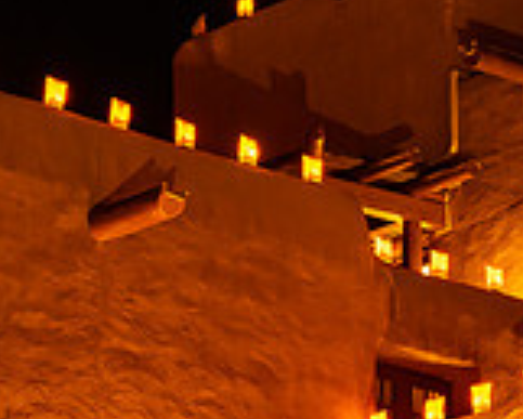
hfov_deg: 8.8
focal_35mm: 218
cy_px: 367
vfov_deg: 7.1
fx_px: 3376
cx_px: 517
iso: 400
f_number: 11
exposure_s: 10
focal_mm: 63
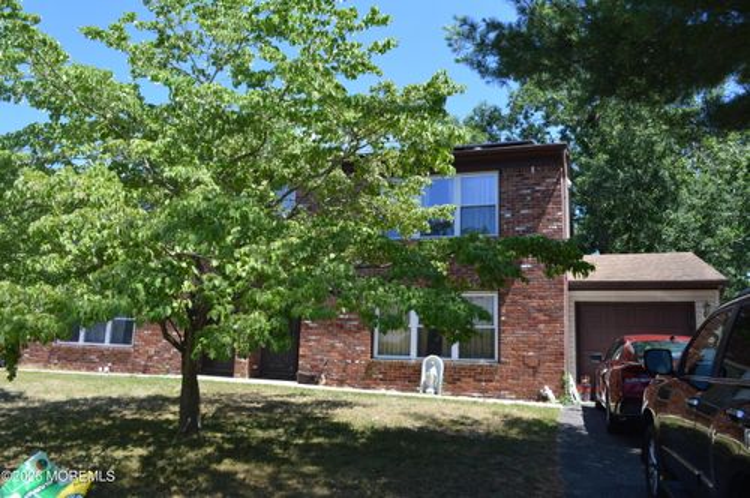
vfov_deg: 47.8
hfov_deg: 67.4
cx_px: 375
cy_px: 249
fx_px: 562
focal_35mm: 27
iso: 100
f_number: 6.3
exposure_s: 1/160
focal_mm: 18
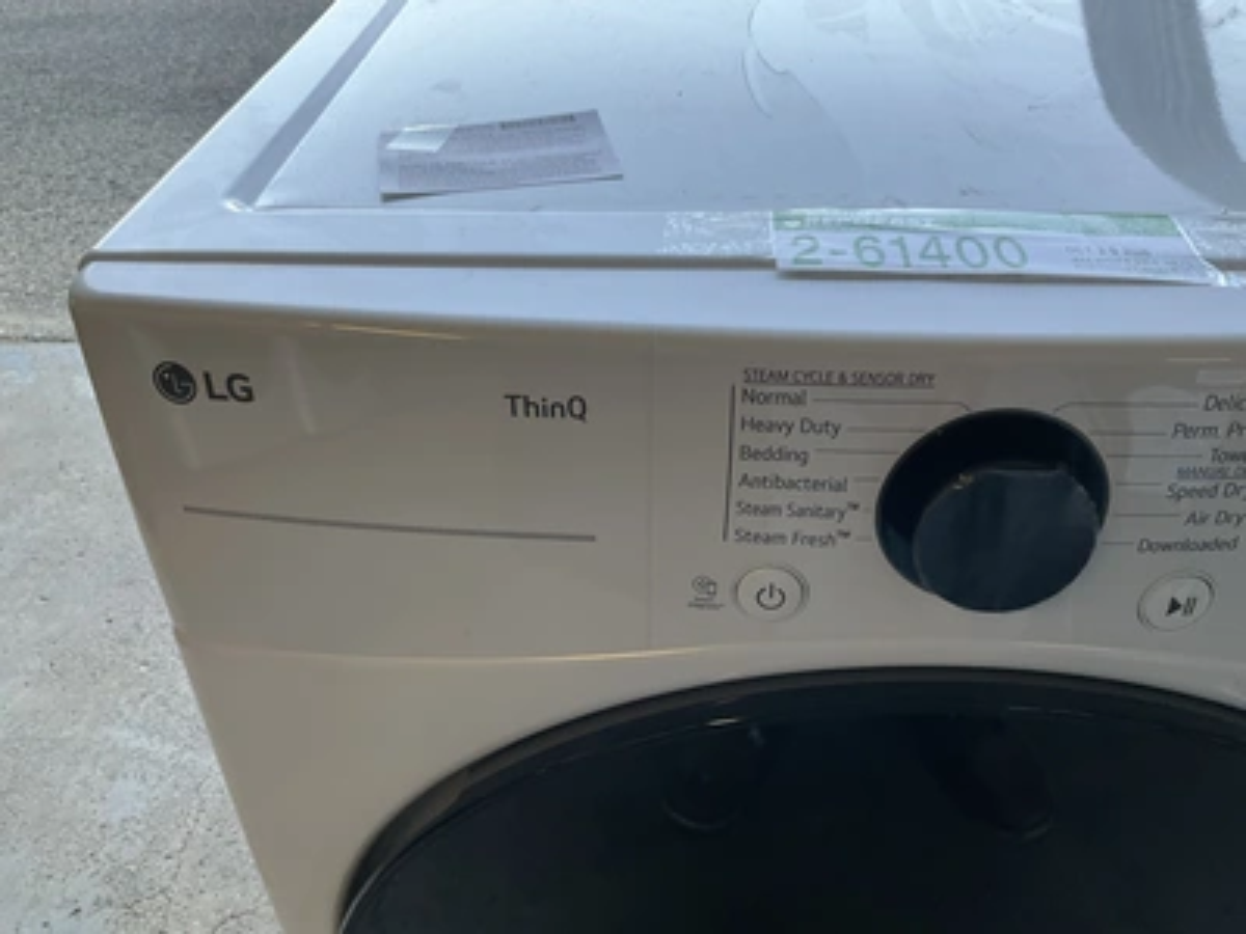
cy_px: 467
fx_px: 1044
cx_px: 623
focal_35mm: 29
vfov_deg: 48.2
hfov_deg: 61.7
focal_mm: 3
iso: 64
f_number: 1.8
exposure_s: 1/120
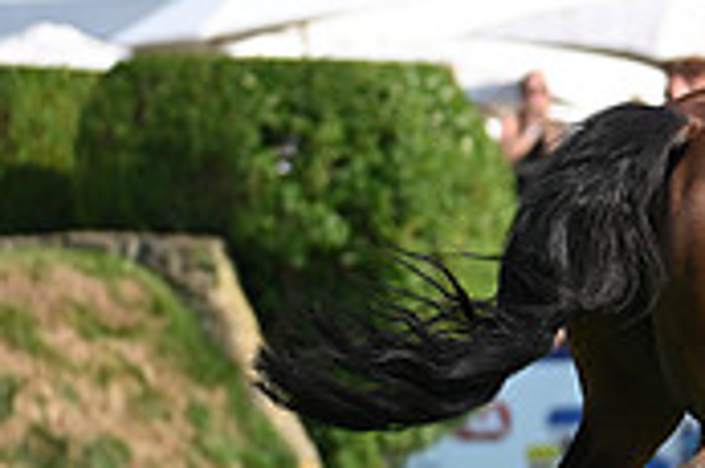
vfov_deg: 2.0
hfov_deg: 3.1
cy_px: -71
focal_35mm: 672
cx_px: 1157
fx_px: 13147
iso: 280
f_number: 4.5
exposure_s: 1/1250
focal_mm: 200
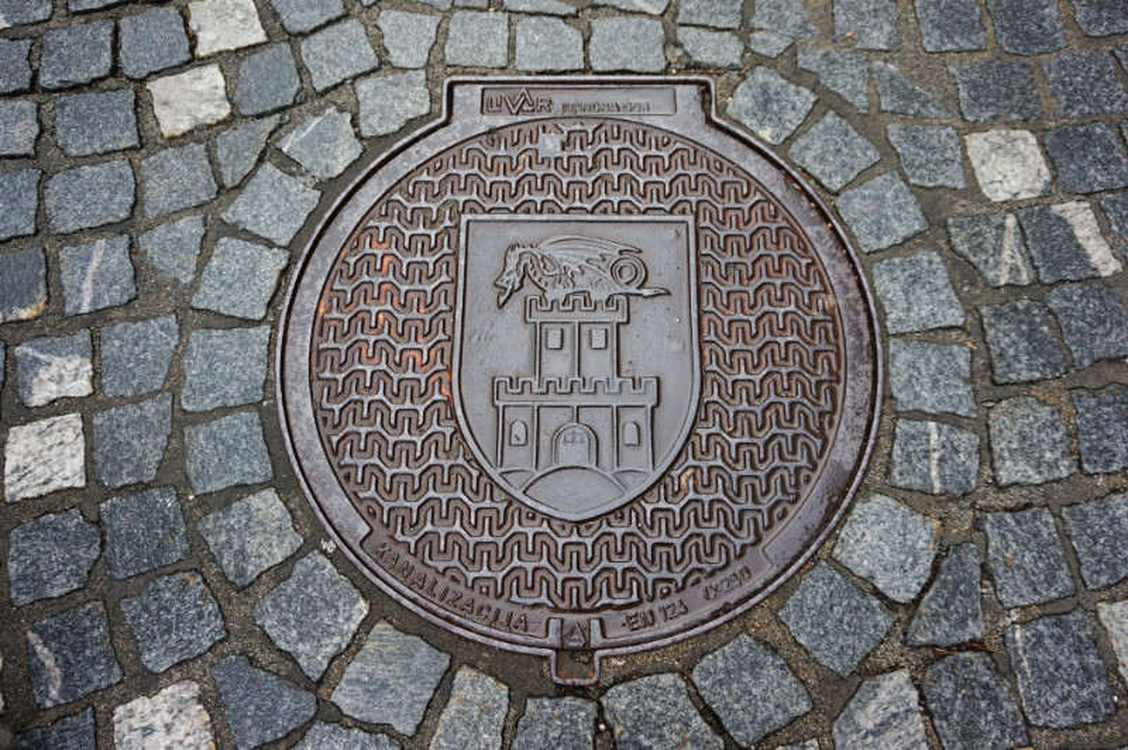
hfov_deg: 67.4
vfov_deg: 47.9
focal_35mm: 27
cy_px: 375
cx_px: 564
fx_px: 845
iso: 400
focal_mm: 18
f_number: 4
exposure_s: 1/60
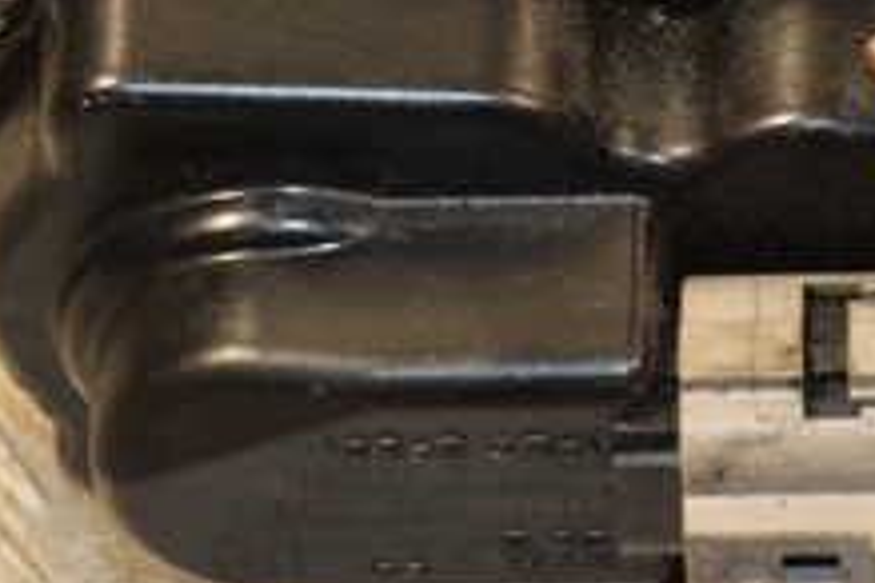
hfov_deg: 6.3
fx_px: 7983
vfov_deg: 4.2
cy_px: -184
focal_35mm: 328
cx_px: 531
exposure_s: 1/80
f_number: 5.3
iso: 800
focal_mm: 75
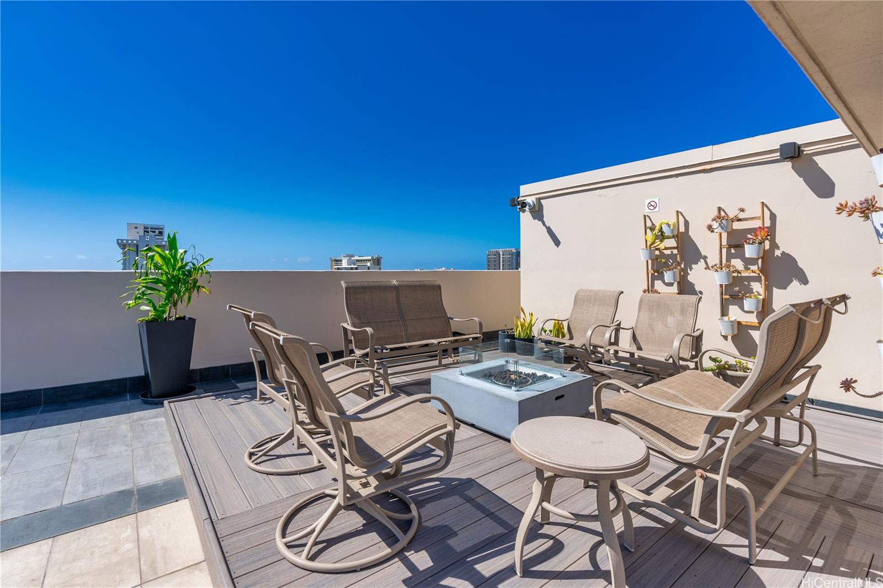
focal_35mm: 16
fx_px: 392
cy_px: 294
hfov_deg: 96.7
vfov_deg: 73.7
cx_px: 442
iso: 100
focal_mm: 16
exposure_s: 1/400
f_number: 7.1
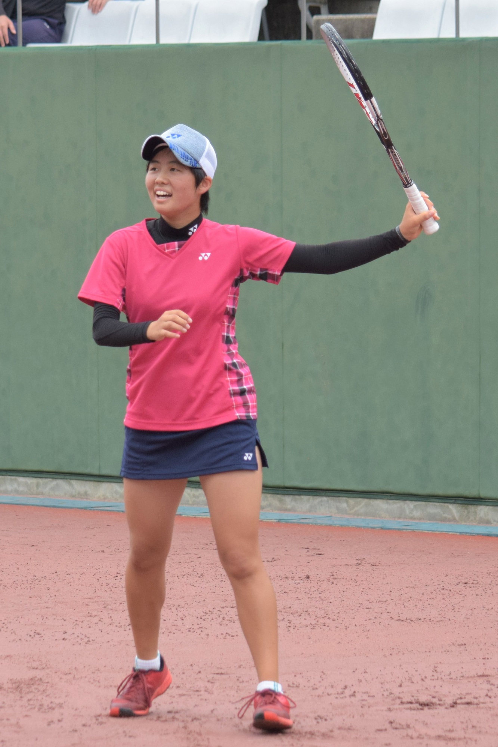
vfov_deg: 13.7
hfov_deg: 9.1
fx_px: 3113
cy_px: 374
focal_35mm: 150
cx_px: 249
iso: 1250
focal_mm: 100
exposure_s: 1/2500
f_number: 4.8
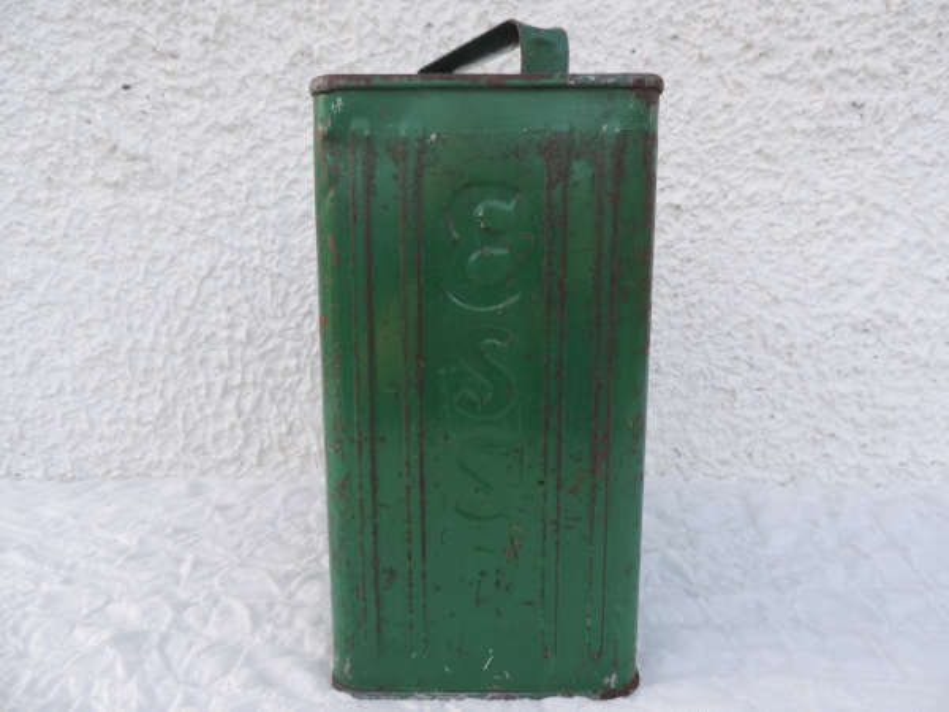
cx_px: 474
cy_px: 356
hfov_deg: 71.6
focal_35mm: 24
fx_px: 658
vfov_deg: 56.8
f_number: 3
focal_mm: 4.3
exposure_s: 1/200
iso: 80
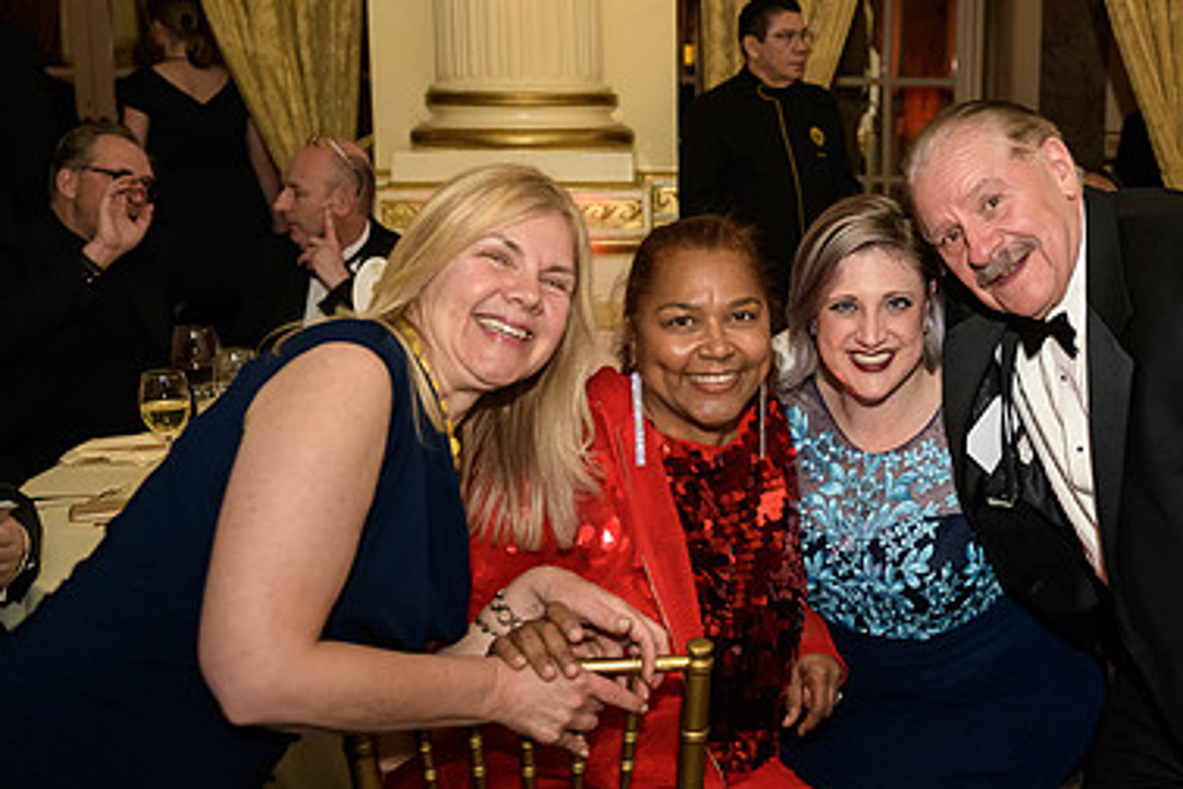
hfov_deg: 43.9
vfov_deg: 31.1
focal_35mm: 43
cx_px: 889
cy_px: 330
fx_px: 1413
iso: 1600
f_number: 3.2
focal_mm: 28
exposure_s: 1/100
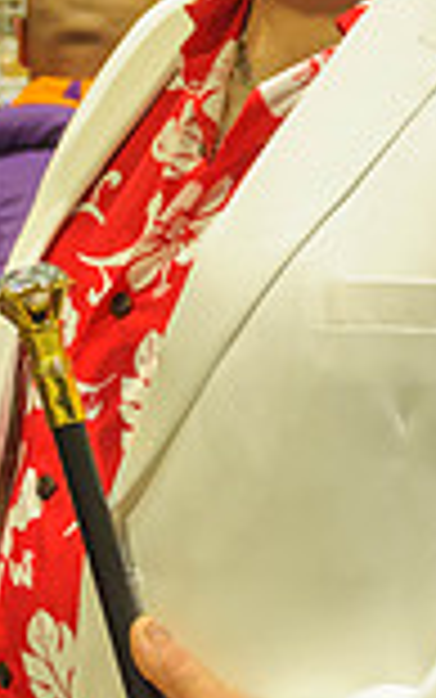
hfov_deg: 9.2
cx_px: 299
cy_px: 347
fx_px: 2697
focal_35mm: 142
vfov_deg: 14.7
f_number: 4.2
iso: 800
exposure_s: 1/40
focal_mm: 32
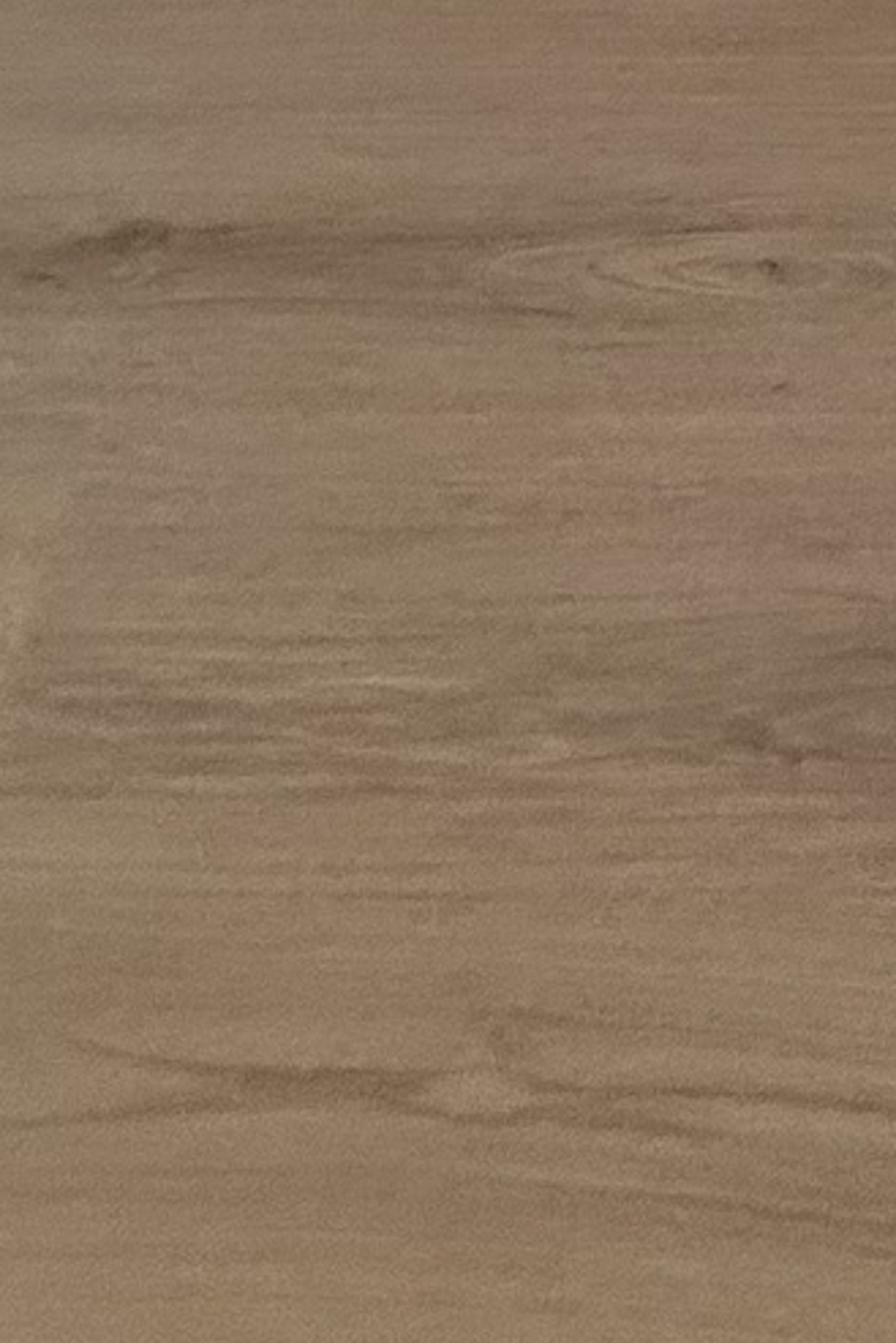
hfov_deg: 19.5
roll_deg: -1.1
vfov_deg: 16.1
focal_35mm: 68
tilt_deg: -8.4
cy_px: -1741
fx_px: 2537
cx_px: 888
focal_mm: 2.22
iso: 100
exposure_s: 1/120
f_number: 2.2
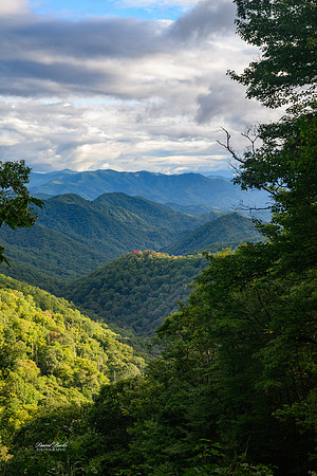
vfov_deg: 33.4
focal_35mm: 60
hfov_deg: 22.6
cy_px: 238
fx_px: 792
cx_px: 158
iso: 64
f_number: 16
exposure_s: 1/3
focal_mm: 60
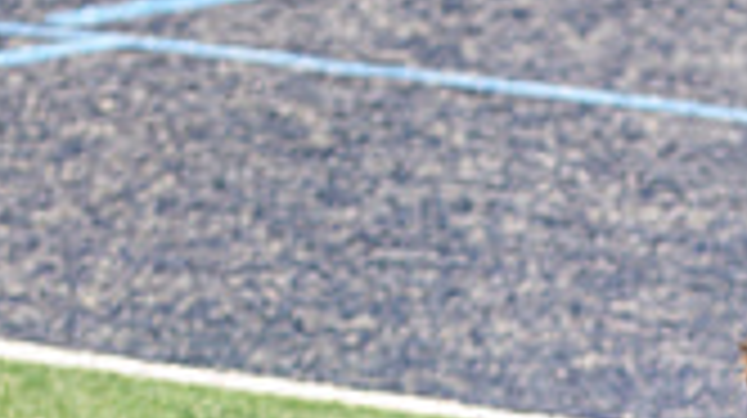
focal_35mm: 631
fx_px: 12486
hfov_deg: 3.4
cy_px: 876
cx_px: 648
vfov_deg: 1.9
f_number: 4.5
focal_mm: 148
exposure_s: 1/250
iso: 160
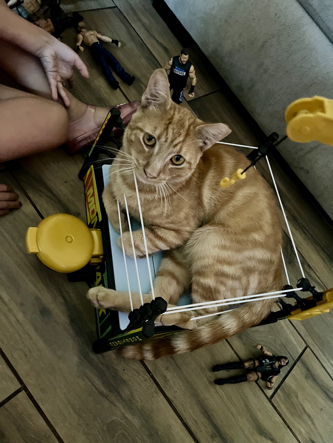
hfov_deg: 53.1
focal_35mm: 26
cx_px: 166
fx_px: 333
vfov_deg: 67.3
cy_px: 222
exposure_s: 1/30
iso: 1000
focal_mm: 5.1
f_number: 1.6
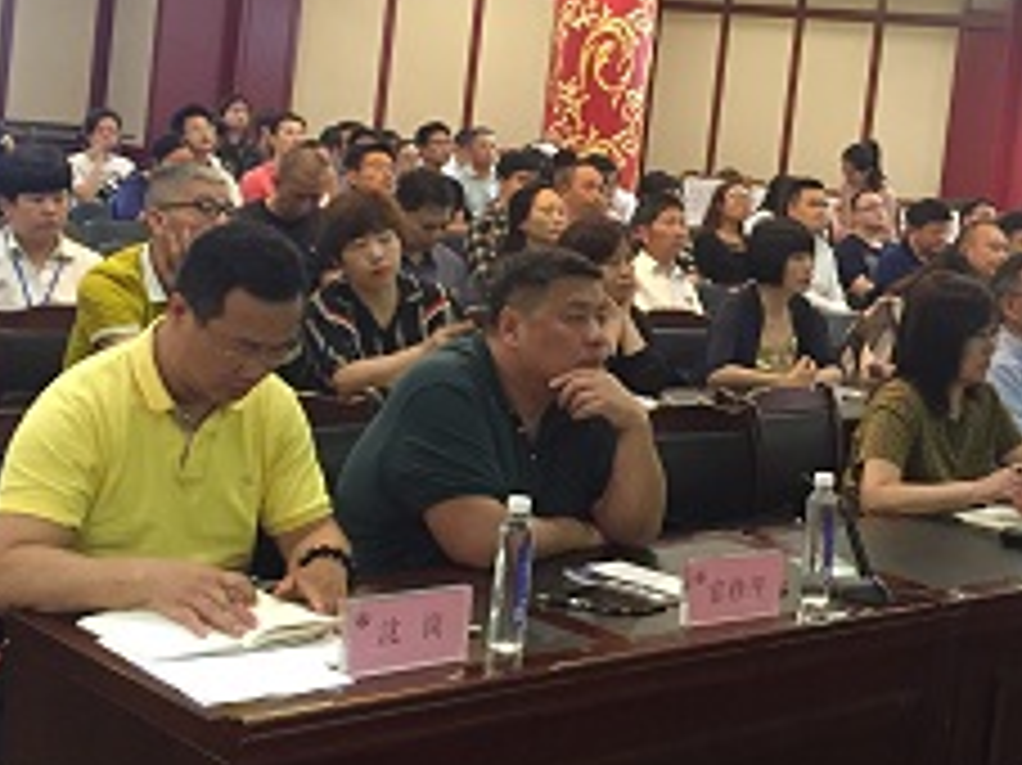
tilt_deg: -3.6
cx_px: 752
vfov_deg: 22.8
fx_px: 1889
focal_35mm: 64
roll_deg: -7.5
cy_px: 232
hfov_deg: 29.8
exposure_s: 1/17
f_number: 2.2
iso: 250
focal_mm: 4.15
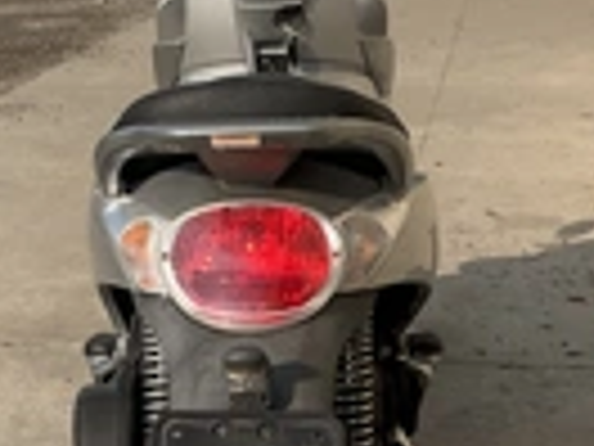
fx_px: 1510
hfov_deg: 22.1
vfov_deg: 16.8
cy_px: 279
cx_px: 158
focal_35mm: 88
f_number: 1.8
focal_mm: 3
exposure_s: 1/1626
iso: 25
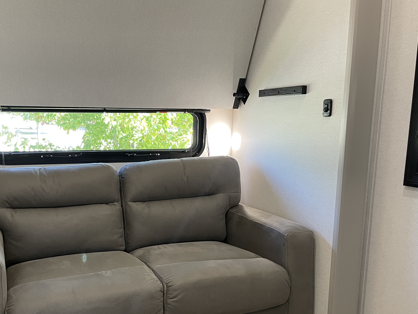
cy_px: 205
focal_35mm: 37
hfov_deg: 49.6
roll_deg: -1.2
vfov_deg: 38.3
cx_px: 155
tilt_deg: -10.7
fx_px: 447
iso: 250
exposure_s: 1/60
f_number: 1.6
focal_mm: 4.2
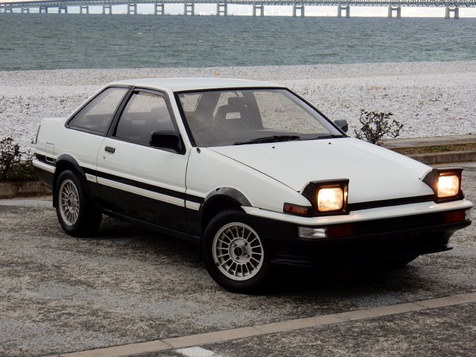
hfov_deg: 23.3
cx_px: 238
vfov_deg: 17.6
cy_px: 178
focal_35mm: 84
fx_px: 1155
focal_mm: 14.9
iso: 125
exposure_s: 1/60
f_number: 5
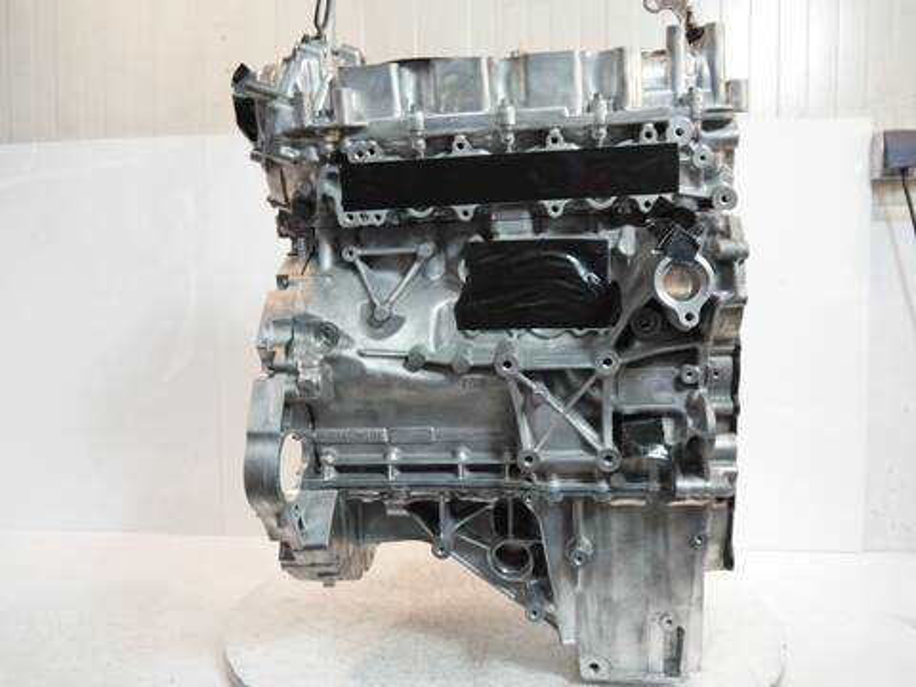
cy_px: 344
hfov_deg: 60.0
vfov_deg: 46.8
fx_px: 794
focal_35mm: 30
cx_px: 458
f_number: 3.5
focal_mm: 15
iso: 400
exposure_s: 1/60
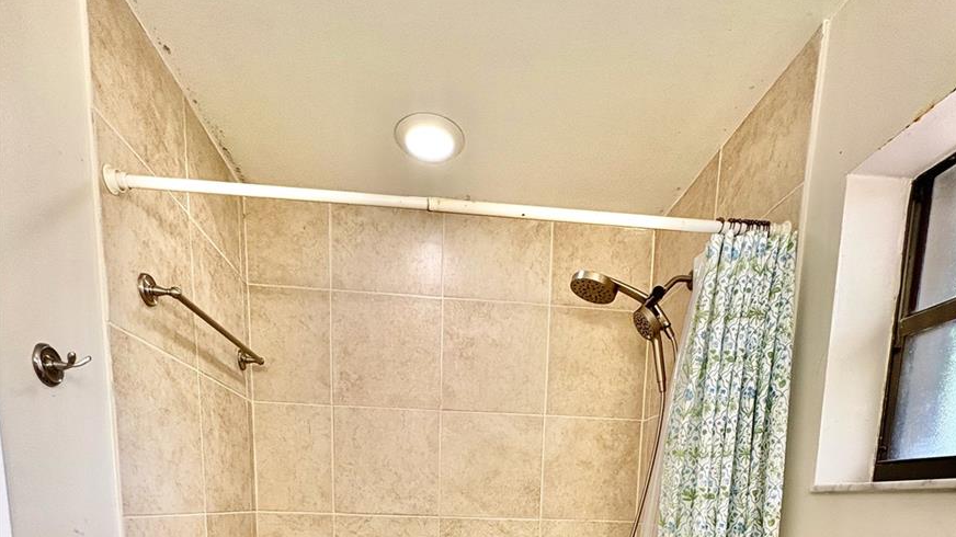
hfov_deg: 83.8
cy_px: 582
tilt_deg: -8.2
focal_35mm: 21
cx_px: 490
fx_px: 532
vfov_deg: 42.7
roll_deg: -1.9
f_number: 2.2
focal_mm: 2.22
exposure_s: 1/60
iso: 160
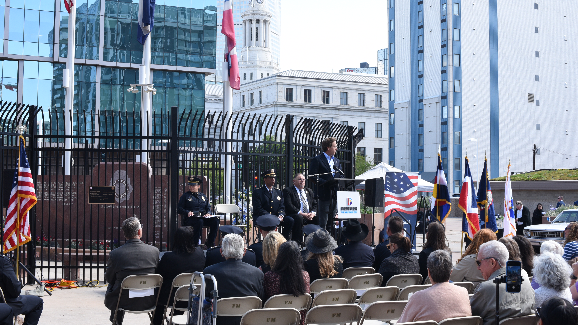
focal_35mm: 53
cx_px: 289
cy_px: 143
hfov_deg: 39.2
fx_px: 812
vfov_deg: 22.6
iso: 500
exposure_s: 1/80
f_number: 13
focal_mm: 50
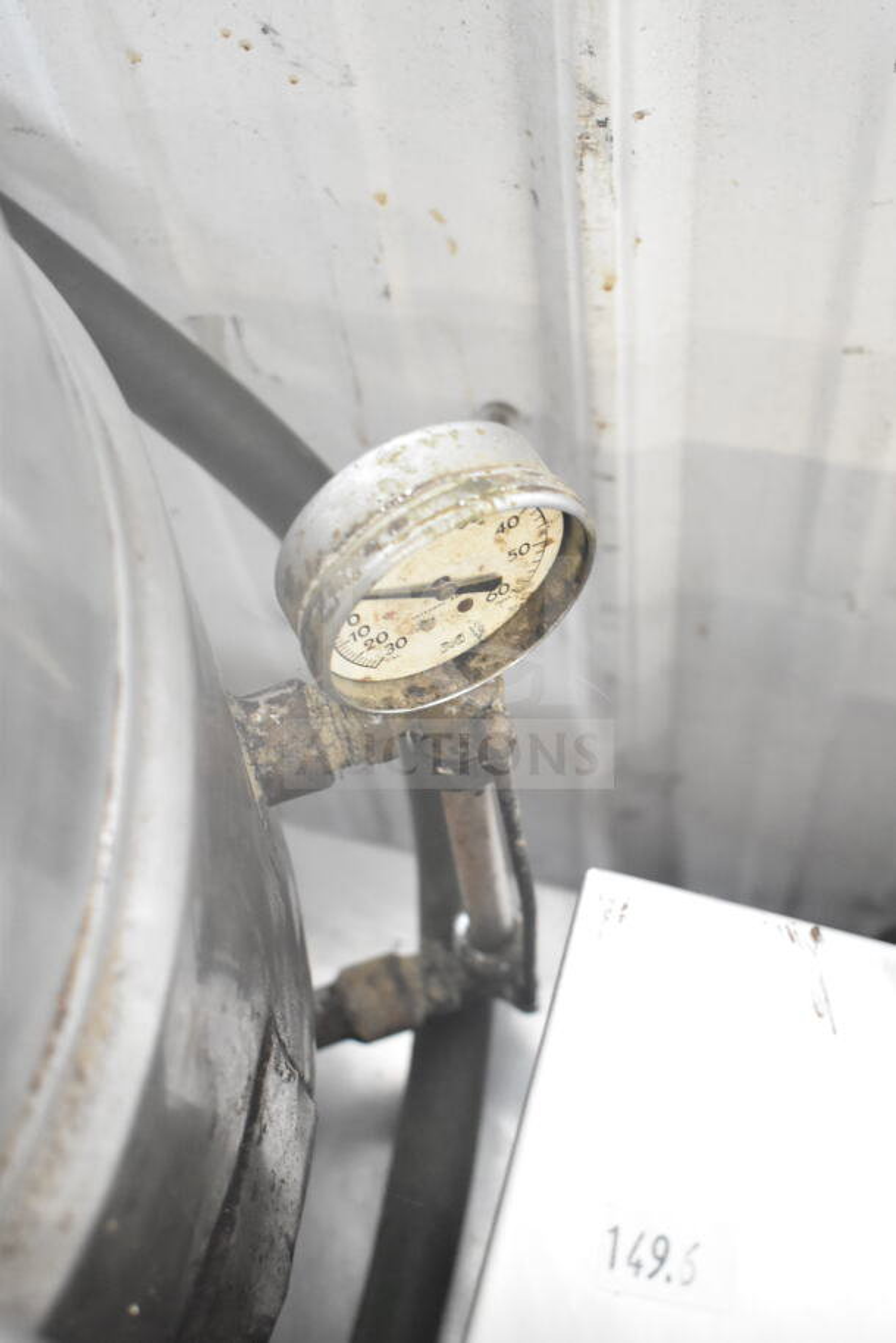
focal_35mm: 46
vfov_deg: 42.3
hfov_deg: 29.0
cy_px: 672
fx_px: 1735
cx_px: 448
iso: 3200
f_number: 4.2
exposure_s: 1/50
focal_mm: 31
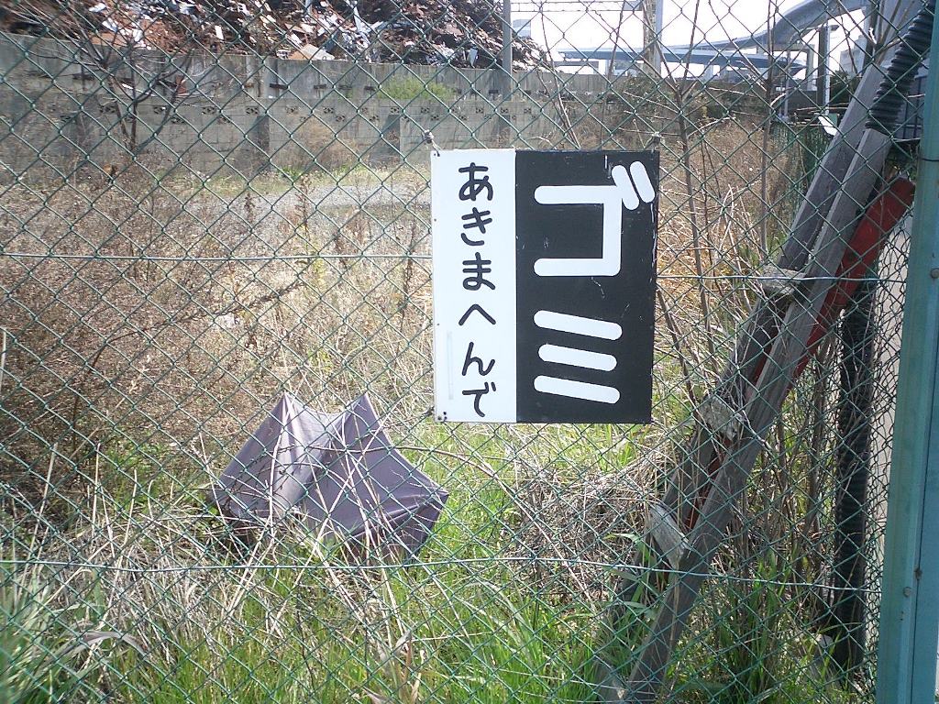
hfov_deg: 50.1
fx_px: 1004
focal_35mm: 37
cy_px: 352
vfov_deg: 38.7
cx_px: 470
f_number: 3.5
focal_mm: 5.6
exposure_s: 1/320
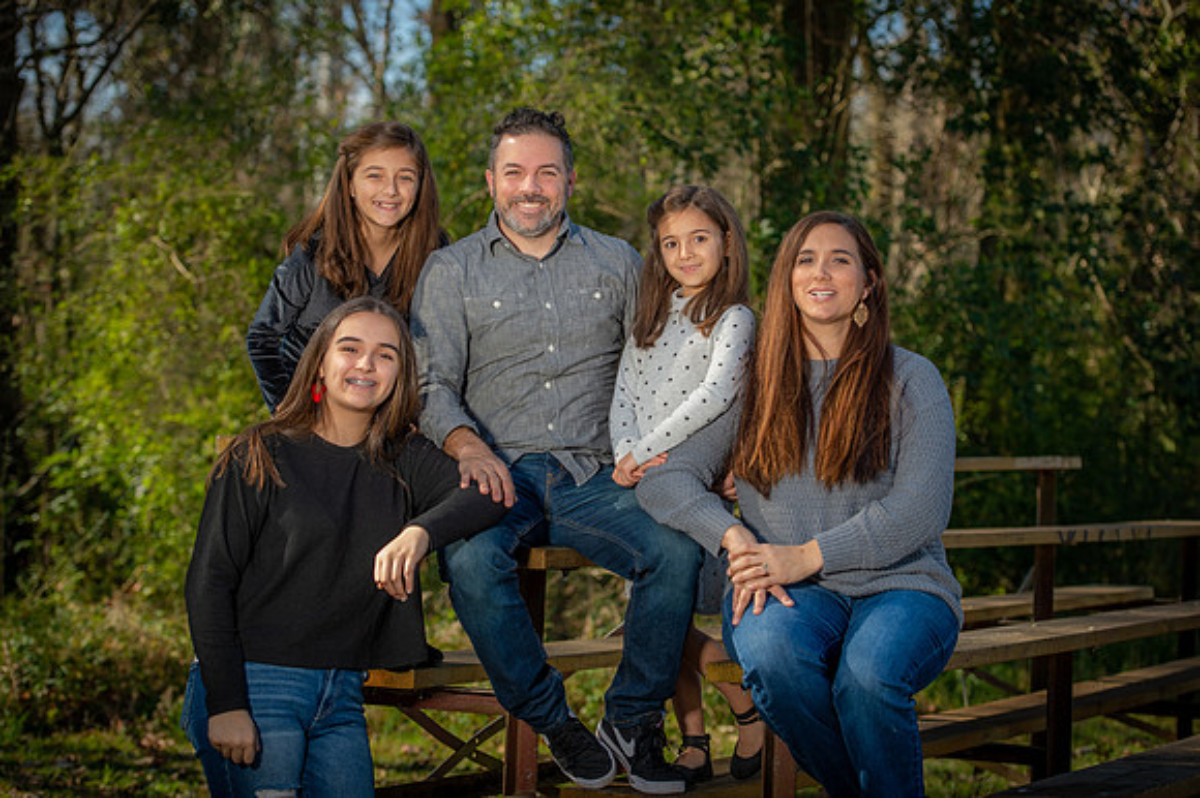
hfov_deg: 23.7
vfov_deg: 15.9
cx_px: 600
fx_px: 2865
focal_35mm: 86
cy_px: 399
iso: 50
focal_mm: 86
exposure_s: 1/250
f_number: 4
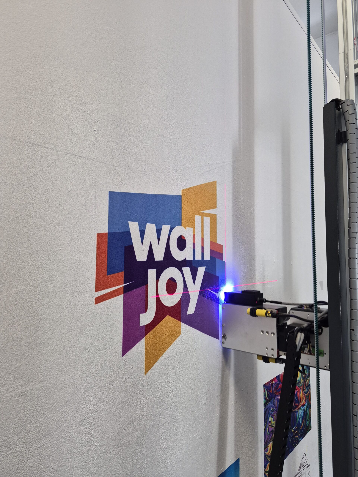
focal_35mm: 23
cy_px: 238
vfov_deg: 73.9
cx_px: 179
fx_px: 317
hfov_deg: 58.9
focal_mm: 5.4
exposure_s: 1/100
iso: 200
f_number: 1.8
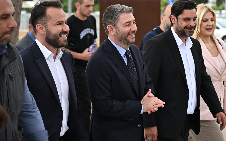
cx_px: 151
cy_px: 52
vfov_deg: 11.3
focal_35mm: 116
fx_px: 714
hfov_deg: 17.9
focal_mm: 85
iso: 1250
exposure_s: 1/1600
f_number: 4
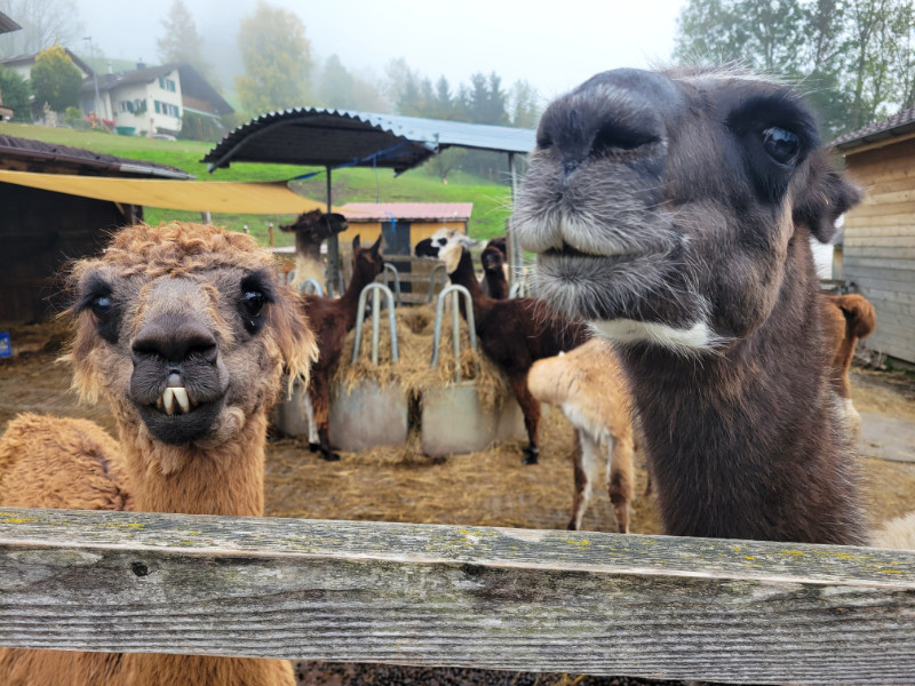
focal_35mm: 26
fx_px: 687
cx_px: 458
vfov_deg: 53.1
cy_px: 343
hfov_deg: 67.3
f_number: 1.8
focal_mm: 5.4
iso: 40
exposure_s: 1/232
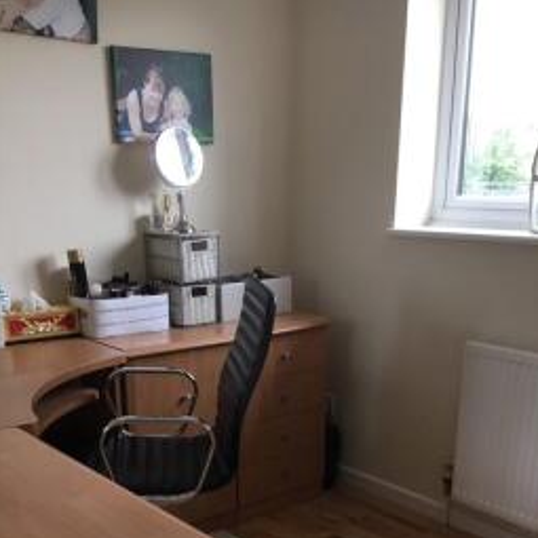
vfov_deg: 36.6
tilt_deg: -18.6
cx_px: 272
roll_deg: +0.3
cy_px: 455
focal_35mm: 44
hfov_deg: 38.3
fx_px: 774
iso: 40
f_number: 2.2
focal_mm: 4.15
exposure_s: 1/33
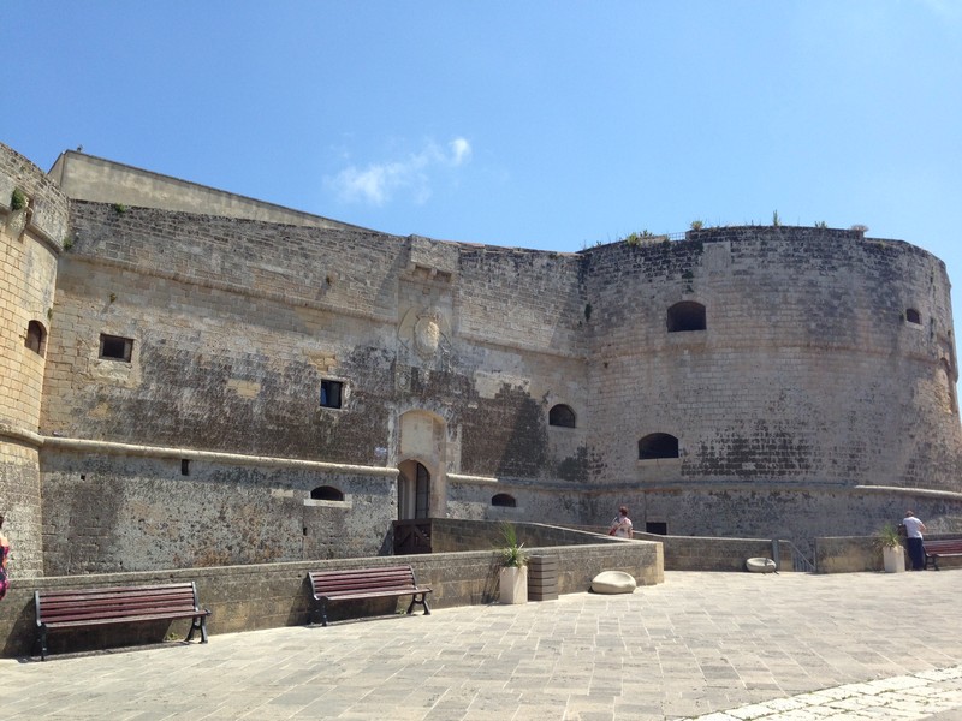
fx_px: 917
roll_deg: -1.2
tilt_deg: +12.4
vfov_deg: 42.9
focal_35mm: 33
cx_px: 481
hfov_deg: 55.4
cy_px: 360
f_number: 2.4
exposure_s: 1/1290
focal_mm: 4.12
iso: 50
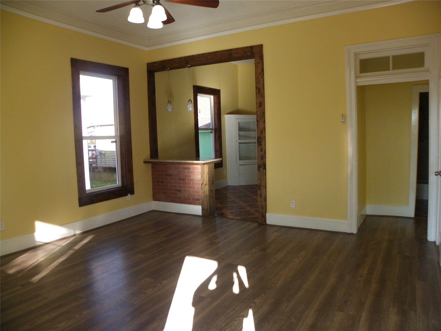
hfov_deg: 67.3
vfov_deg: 53.1
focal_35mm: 26
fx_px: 331
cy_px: 166
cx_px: 220
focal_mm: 4.6
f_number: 2.8
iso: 160
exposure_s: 1/60
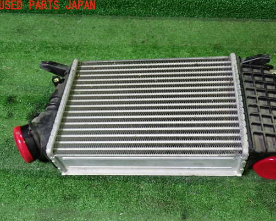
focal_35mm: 35
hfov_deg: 51.3
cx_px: 161
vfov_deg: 42.2
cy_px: 123
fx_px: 286
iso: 250
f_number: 2.3
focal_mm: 5.4
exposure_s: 1/30
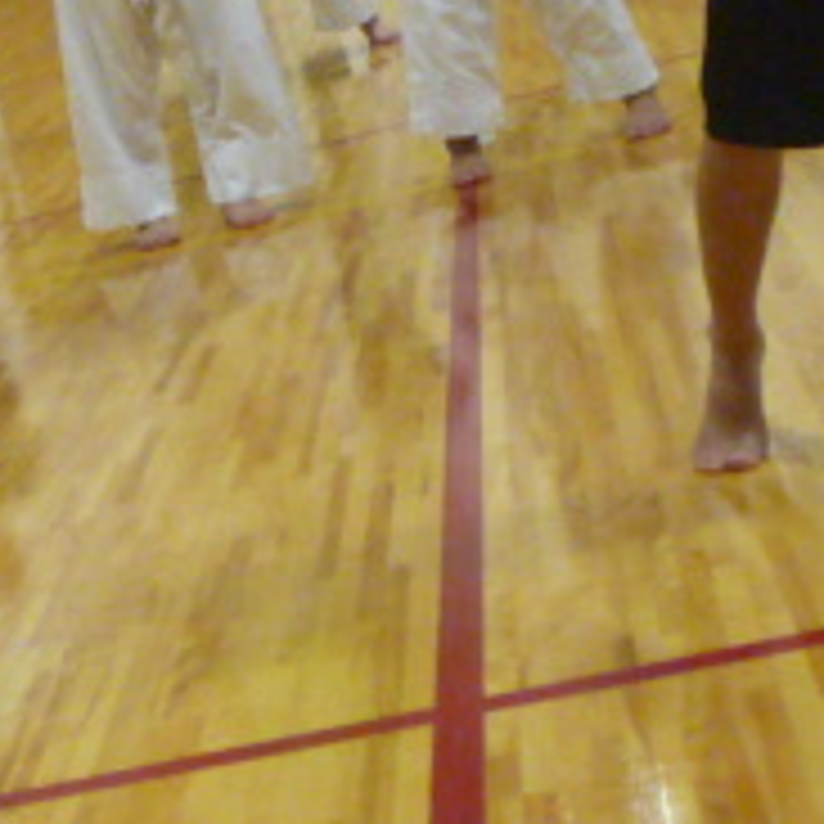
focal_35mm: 105
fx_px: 2828
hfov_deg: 16.0
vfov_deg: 16.2
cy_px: 0
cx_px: -135
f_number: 2.8
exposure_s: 1/80
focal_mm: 4.4
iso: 400
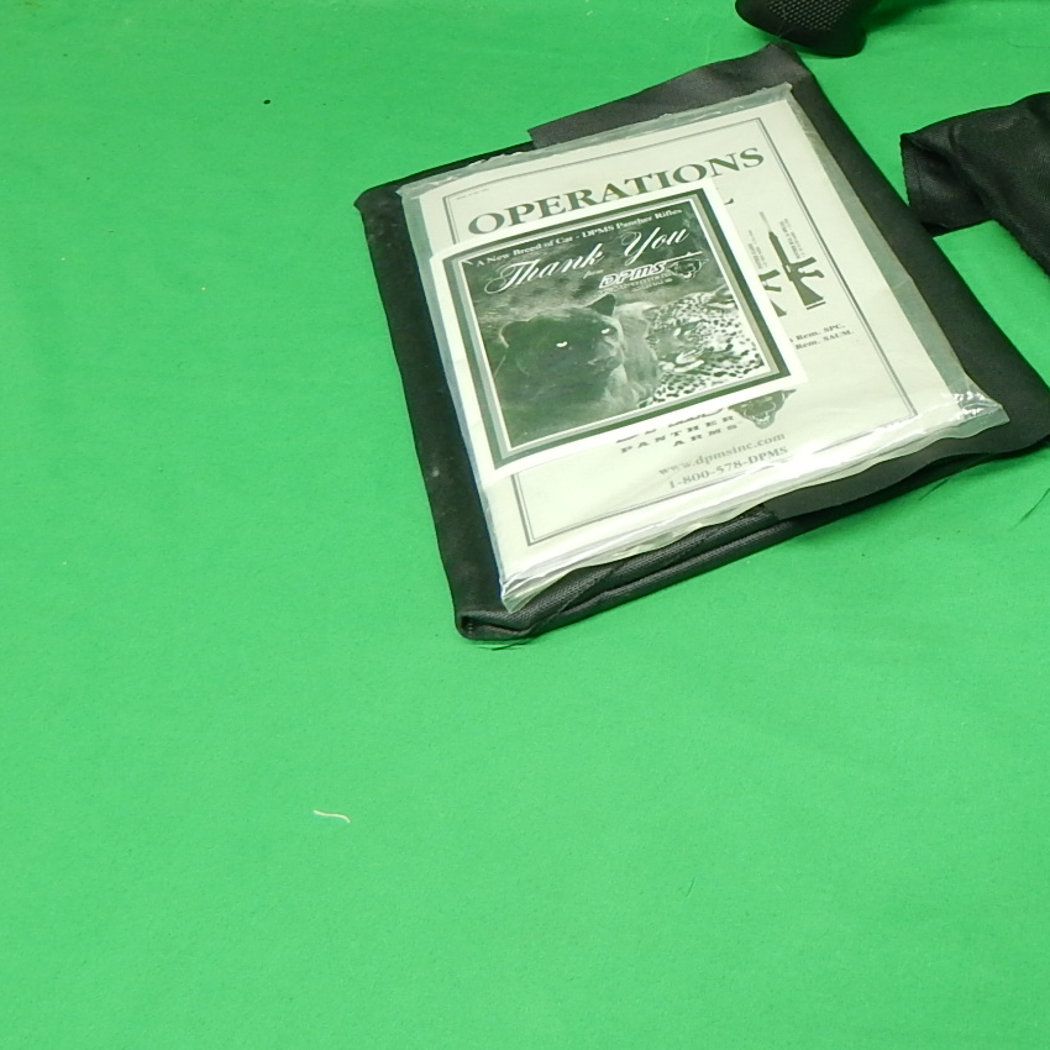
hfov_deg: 28.7
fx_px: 1785
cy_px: 7
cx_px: 1238
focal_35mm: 52
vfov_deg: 30.5
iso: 125
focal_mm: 4
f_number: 3
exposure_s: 1/40
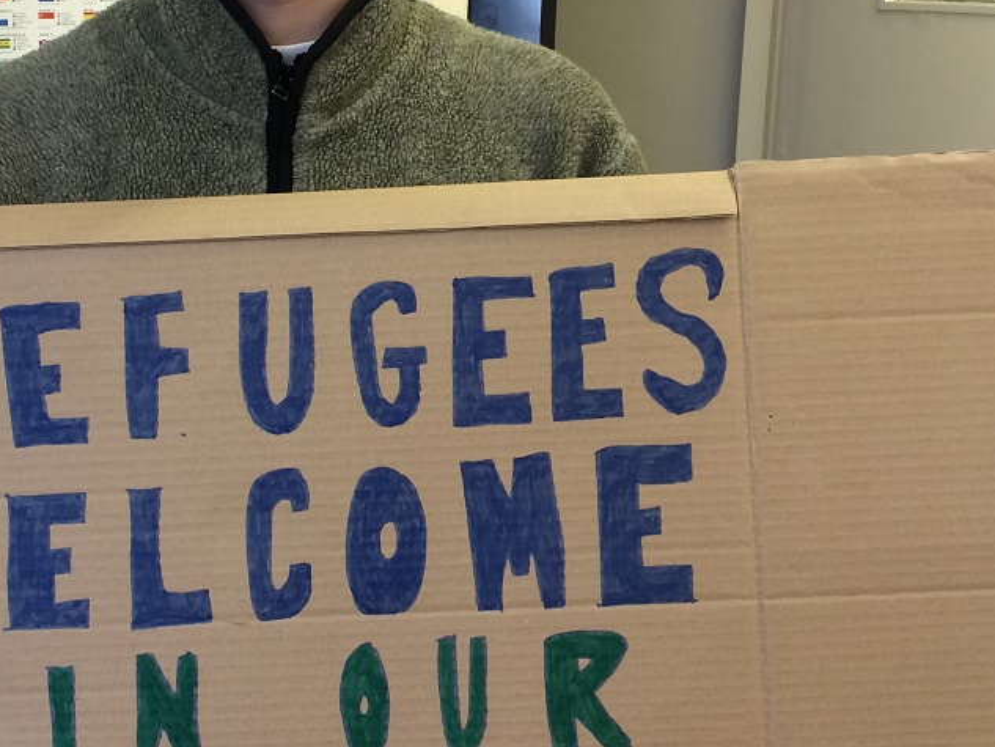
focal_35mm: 55
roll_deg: -0.2
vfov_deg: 26.4
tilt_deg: -9.6
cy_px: 248
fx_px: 1581
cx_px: 277
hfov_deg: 34.4
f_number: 2.2
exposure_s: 1/33
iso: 100
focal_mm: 4.15
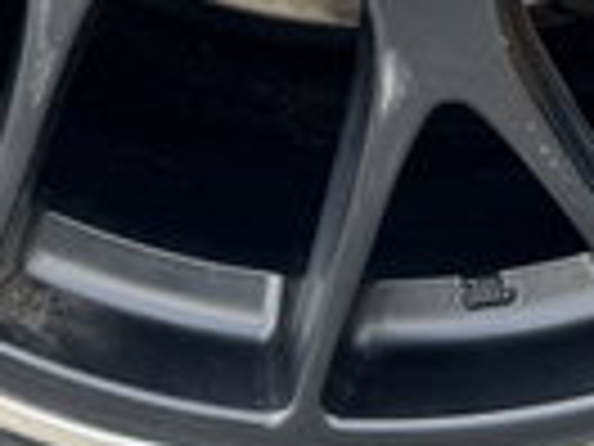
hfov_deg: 14.1
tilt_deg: -15.0
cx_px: 360
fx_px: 2402
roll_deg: -1.7
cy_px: -541
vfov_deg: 9.6
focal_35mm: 140
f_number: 1.78
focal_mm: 6.76
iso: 80
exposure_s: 1/211
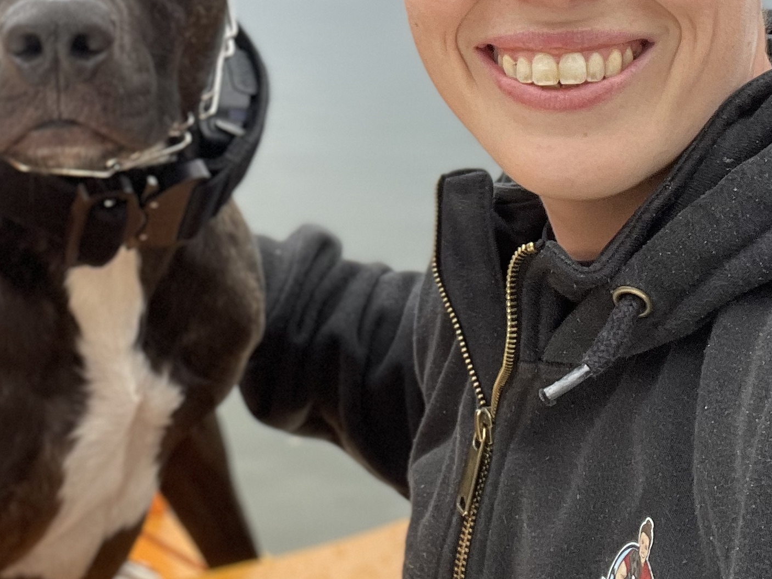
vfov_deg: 21.1
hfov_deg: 29.3
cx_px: 284
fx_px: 1472
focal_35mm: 66
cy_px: -73
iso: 64
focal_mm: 2.71
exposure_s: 1/121
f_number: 2.2
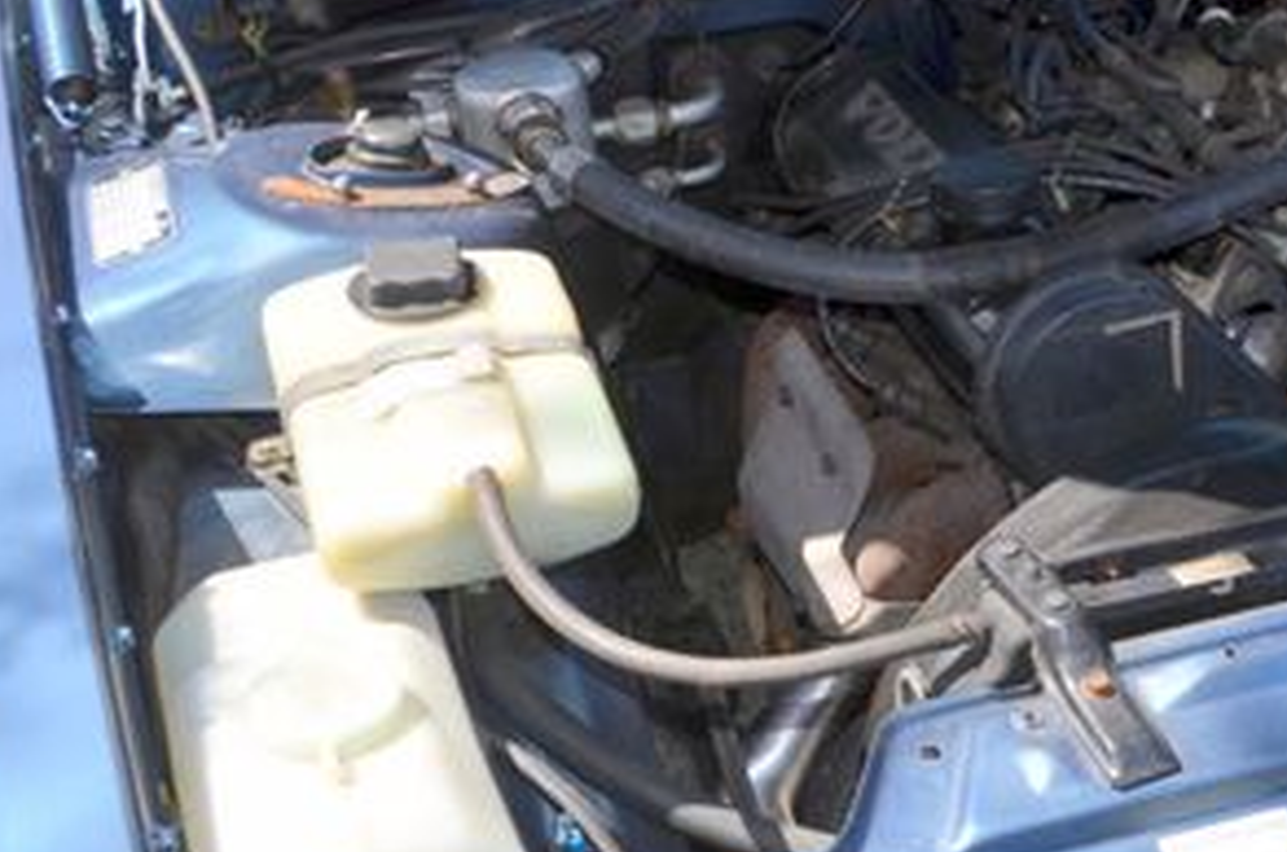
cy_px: 365
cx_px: 1076
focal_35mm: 72
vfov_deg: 18.8
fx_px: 2568
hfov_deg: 27.4
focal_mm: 22
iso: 100
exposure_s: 1/200
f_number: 6.3
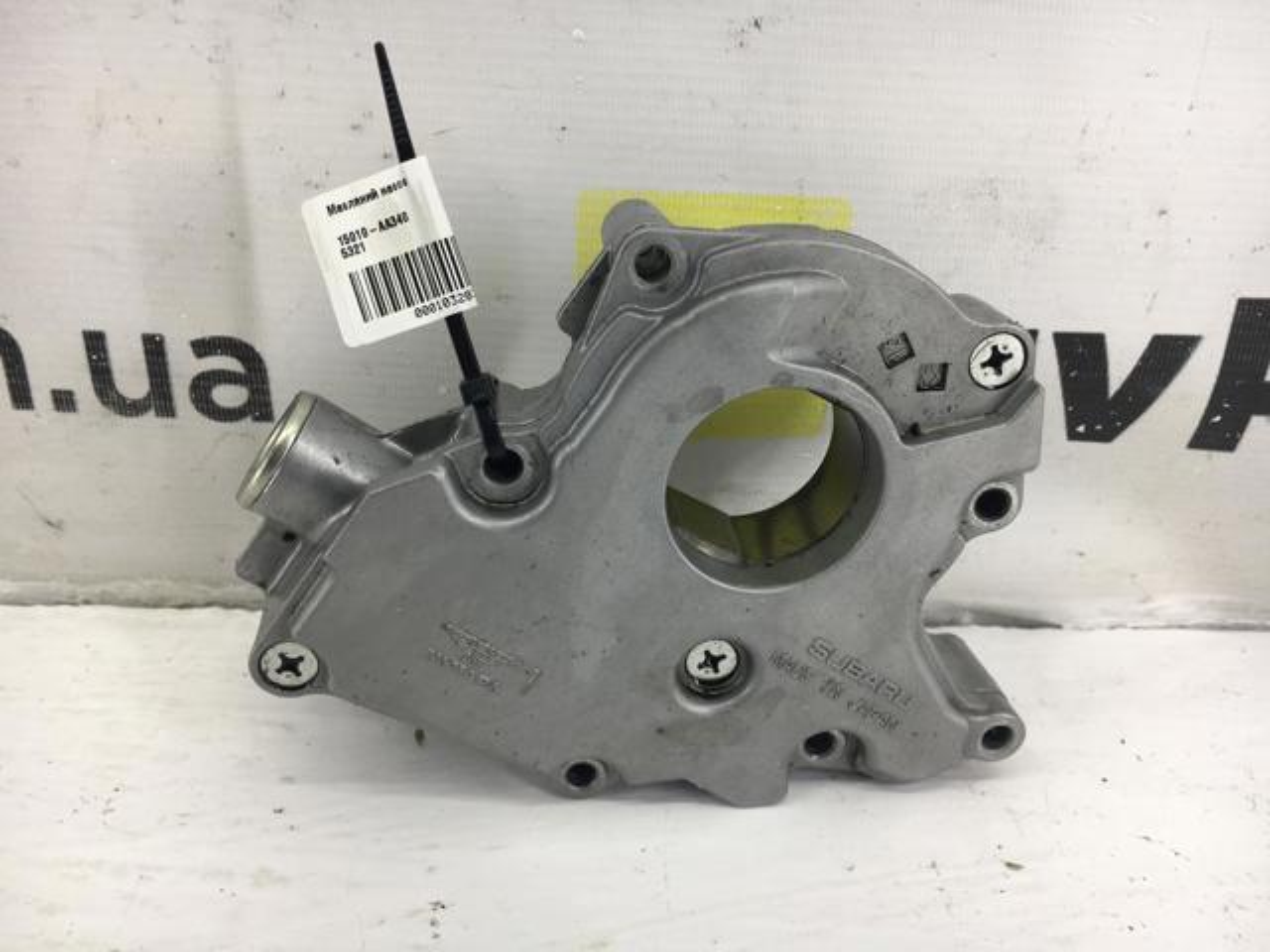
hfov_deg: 61.7
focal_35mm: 29
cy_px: 476
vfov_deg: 48.2
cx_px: 635
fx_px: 1064
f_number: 2.2
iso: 25
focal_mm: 4.15
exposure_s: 1/50
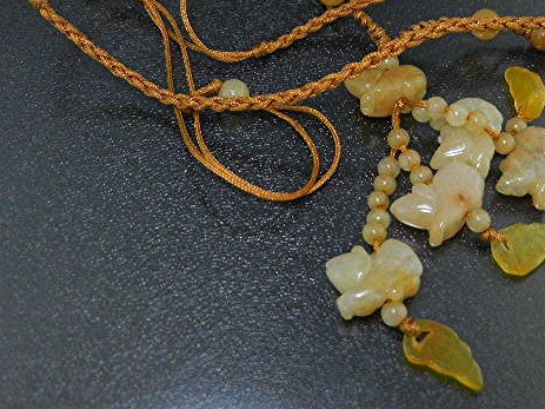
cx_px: 346
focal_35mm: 47
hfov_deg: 40.1
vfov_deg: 30.6
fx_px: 740
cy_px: 138
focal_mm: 6.2
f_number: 7.2
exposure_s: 1/30
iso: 800
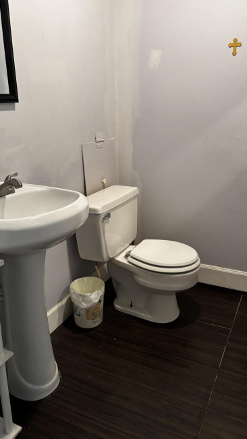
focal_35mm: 29
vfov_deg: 66.1
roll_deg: +0.5
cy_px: 216
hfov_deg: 40.2
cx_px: 128
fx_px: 338
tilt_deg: -18.8
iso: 250
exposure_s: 1/60
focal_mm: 5.96
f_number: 1.6
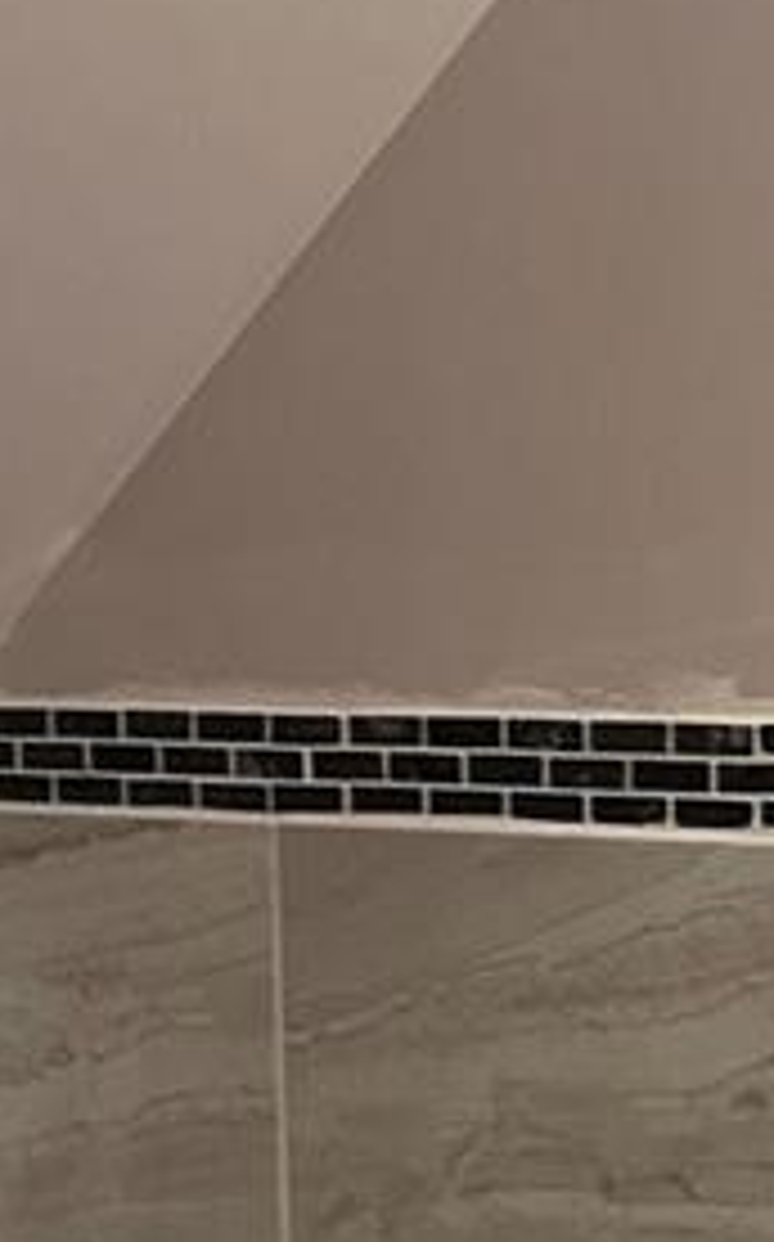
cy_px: 1588
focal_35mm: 120
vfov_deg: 16.5
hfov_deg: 10.4
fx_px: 4059
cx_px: 1264
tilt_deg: -13.2
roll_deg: +0.0
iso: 80
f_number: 1.6
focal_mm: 5.1
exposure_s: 1/60
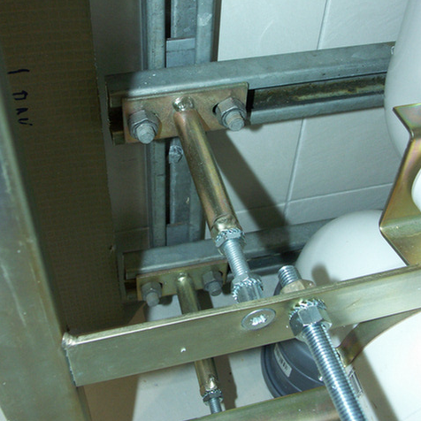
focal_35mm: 38
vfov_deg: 43.7
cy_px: 175
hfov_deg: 43.9
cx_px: 211
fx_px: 523
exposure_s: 1/50
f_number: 4
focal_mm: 8.35
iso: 200
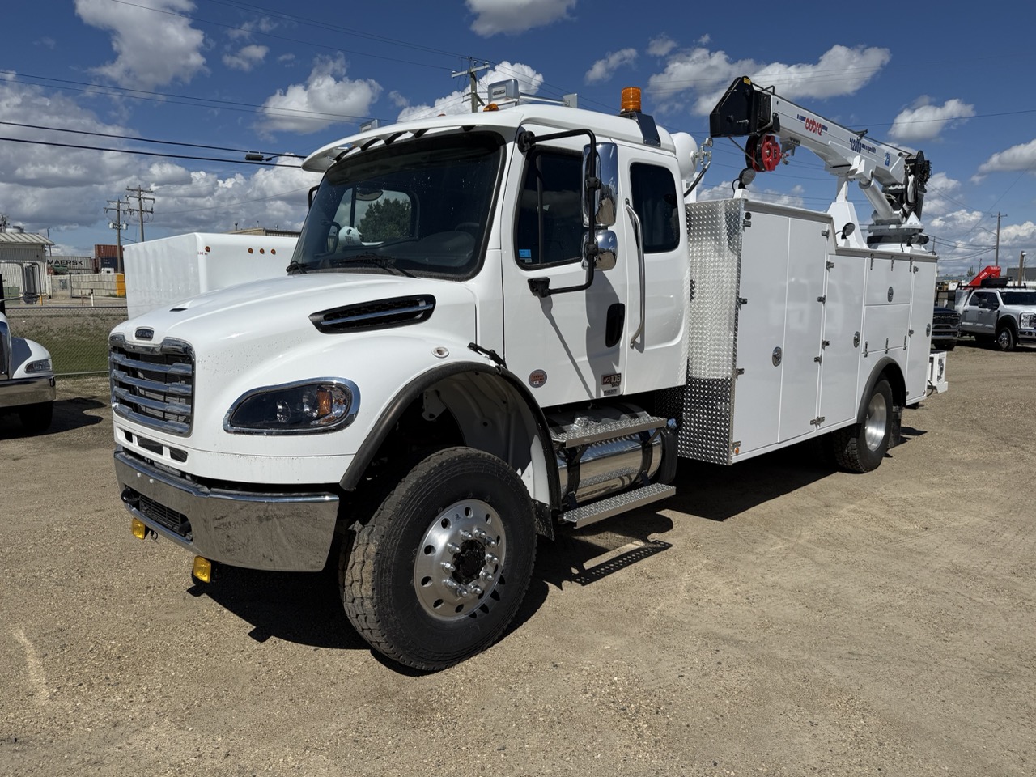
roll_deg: -0.1
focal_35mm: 24
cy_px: 388
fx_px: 718
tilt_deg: -7.8
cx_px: 518
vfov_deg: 56.8
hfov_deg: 71.6
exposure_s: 1/14286
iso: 80
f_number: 1.78
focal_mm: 6.76
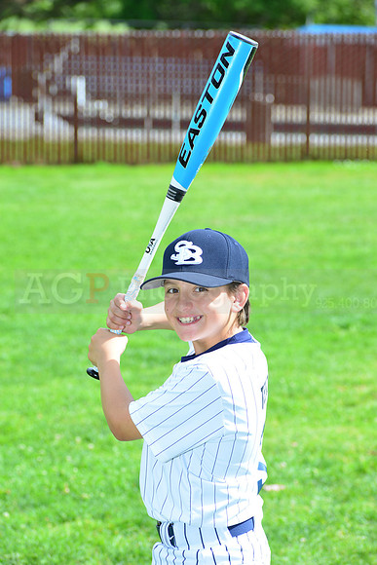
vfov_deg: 15.2
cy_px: 282
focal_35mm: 135
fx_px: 2119
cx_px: 188
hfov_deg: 10.2
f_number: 8
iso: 200
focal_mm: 135
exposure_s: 1/200
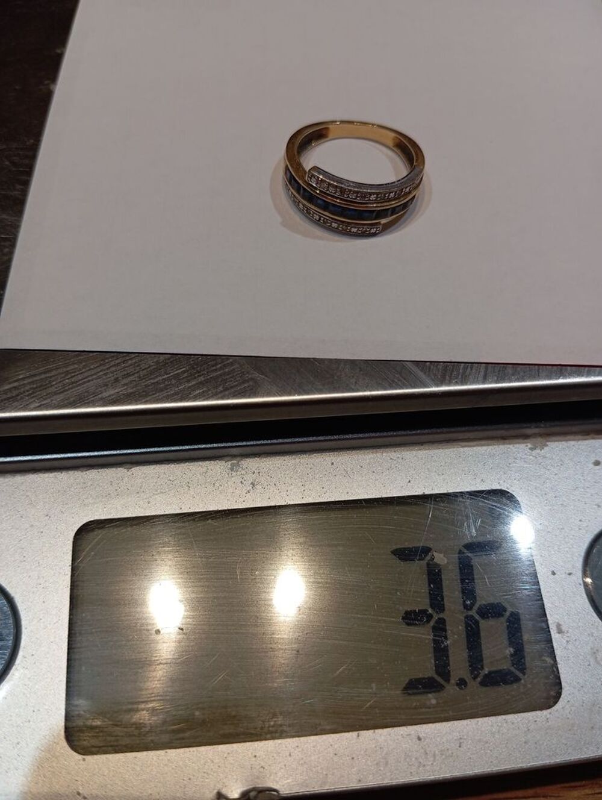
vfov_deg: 63.4
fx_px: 648
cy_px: 400
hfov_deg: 49.9
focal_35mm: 28
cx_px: 301
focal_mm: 4.22
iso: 143
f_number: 1.8
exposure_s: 1/50
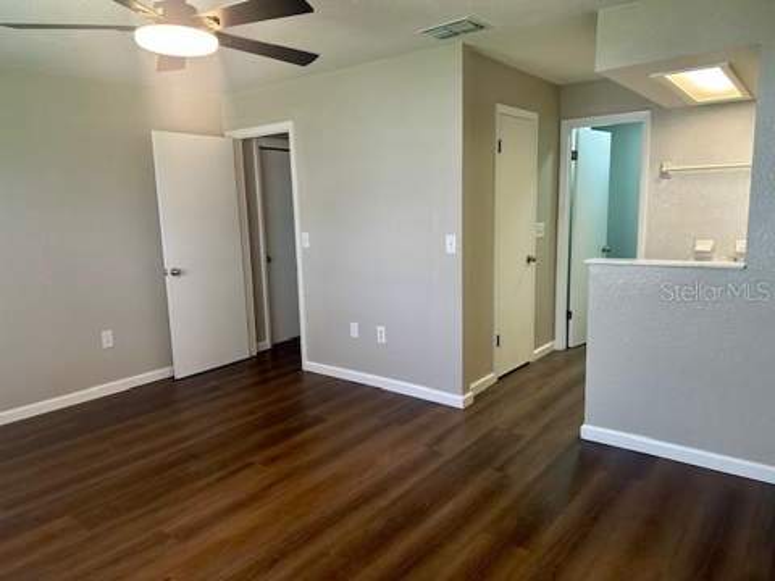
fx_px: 537
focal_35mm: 24
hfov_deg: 71.6
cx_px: 388
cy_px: 290
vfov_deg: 56.8
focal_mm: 6.86
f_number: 1.78
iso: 200
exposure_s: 1/121
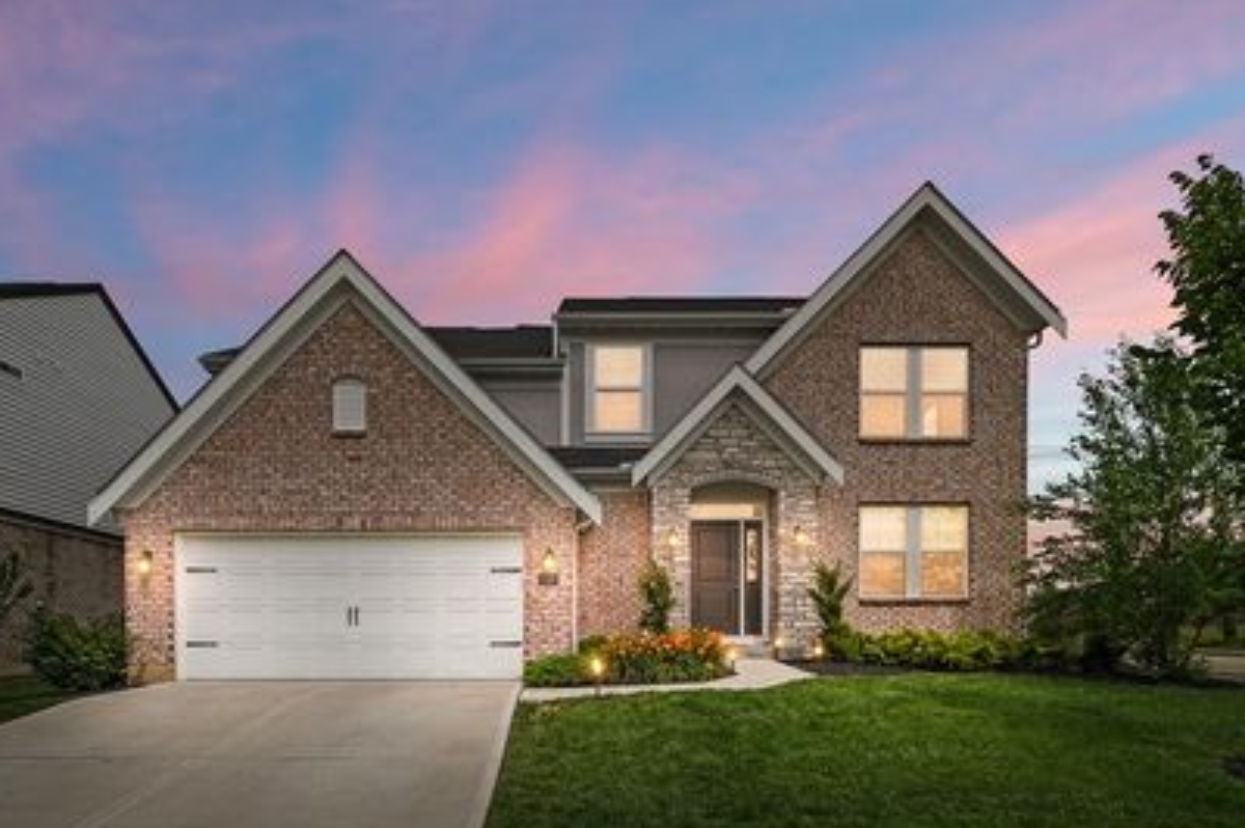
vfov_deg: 61.8
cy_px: 437
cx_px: 591
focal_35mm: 20
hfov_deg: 84.0
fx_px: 691
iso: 100
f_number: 5.6
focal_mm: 16
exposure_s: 1/1250
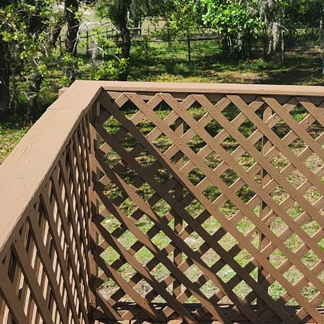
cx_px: 170
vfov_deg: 27.2
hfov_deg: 27.7
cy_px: 64
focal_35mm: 62
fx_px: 657
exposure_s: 1/1441
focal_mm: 5.54
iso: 25
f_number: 1.8
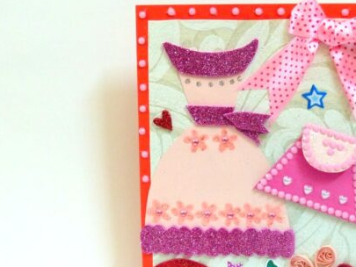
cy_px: 176
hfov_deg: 26.1
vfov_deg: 19.9
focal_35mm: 74
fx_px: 761
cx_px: 248
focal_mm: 9.1
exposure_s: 1/25
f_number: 2.8
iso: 400
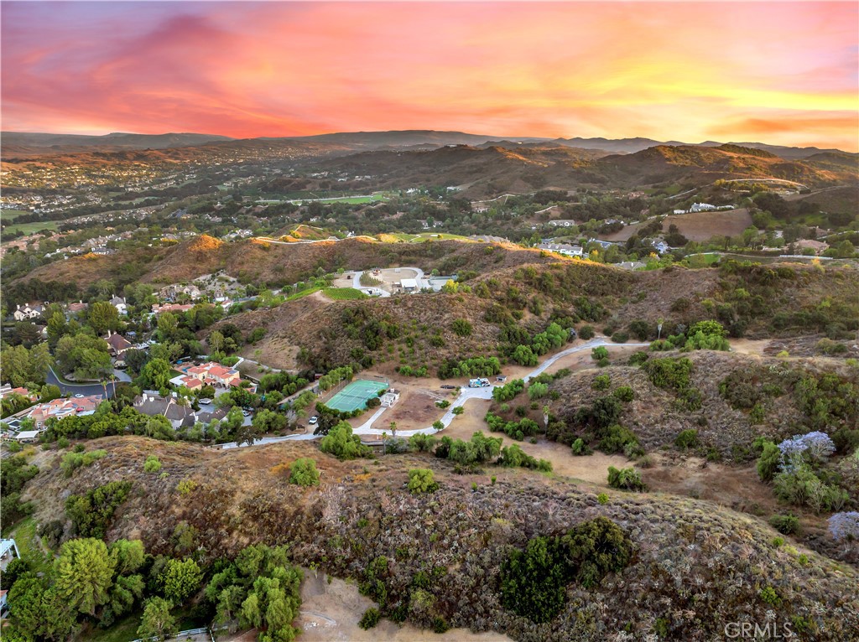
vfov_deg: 56.7
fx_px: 595
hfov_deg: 71.6
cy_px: 321
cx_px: 430
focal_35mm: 24
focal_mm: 12.29
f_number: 2.8
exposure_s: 1/320
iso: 280
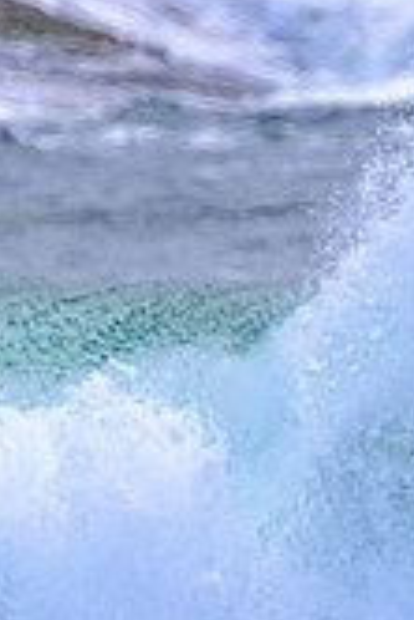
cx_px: 947
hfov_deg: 0.5
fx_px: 48007
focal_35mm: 2789
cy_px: 278
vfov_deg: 0.7
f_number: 11
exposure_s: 1/1600
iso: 2500
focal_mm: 800
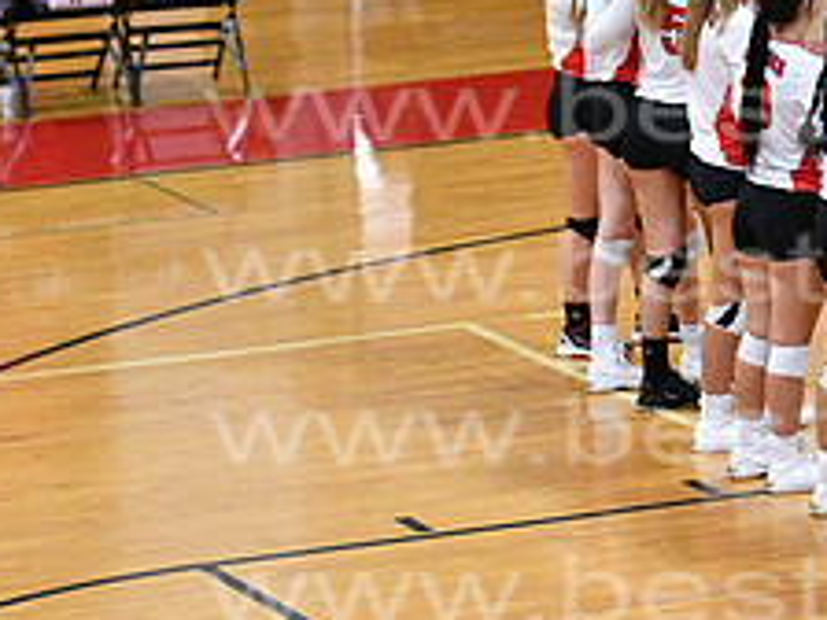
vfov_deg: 4.7
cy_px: 519
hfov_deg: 6.2
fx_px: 7579
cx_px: 1052
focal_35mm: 317
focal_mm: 85
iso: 8000
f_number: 3.2
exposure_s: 1/1000
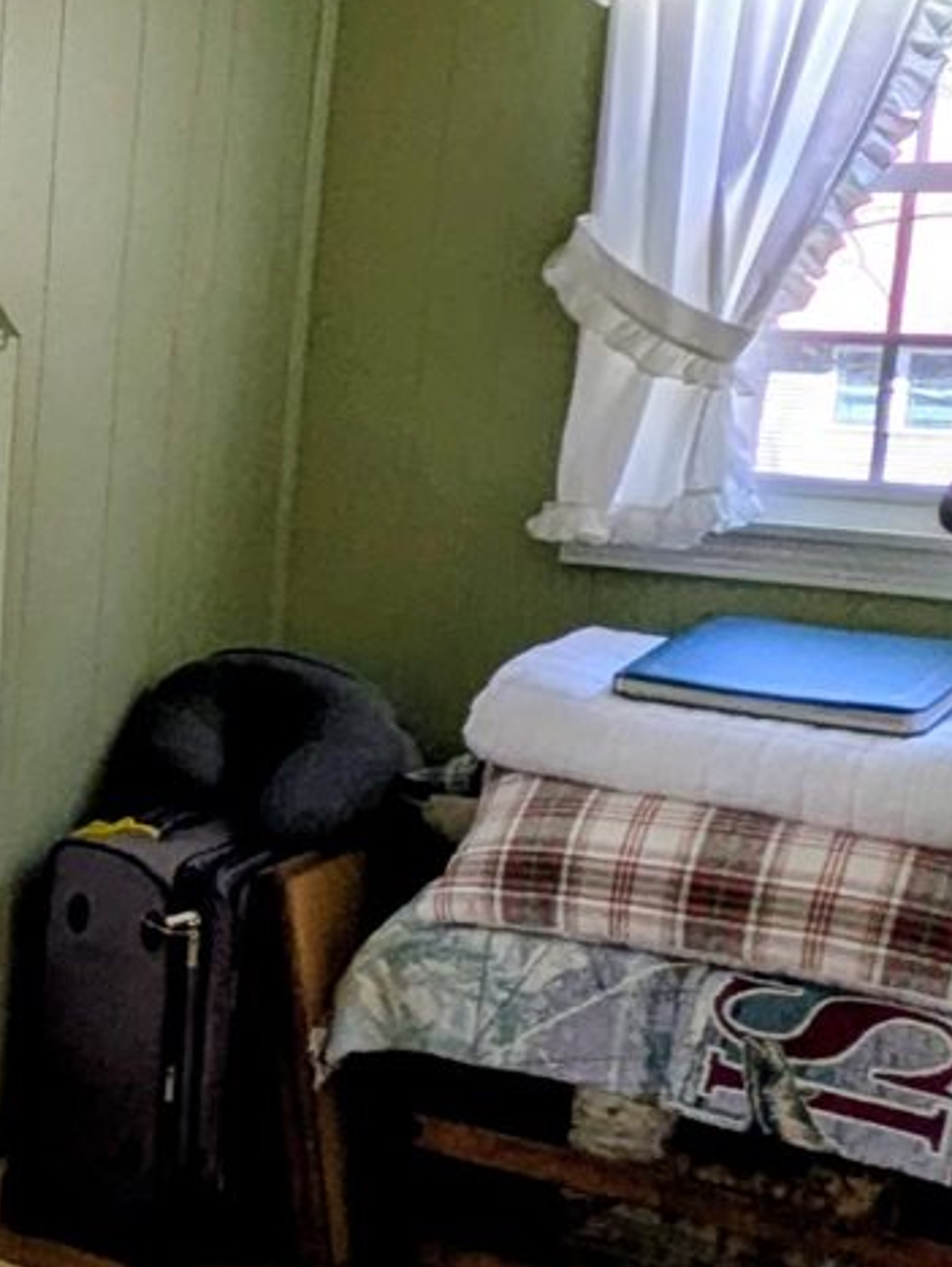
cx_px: -1018
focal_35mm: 69
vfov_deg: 28.1
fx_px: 2527
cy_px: 572
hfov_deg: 16.0
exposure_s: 1/120
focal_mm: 1.83
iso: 54
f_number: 2.2
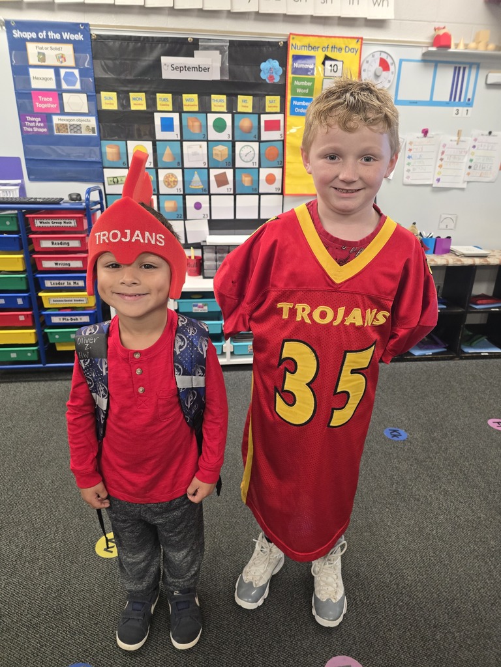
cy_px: 334
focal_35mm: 23
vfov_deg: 73.9
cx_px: 250
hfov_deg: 58.9
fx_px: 444
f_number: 1.7
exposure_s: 1/120
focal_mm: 6.3
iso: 500
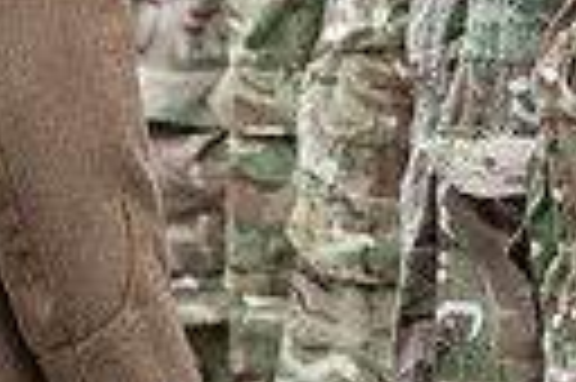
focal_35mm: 1016
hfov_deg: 2.0
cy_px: -287
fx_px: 16235
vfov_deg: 1.3
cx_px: 689
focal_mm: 180
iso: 560
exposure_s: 1/250
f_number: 6.3
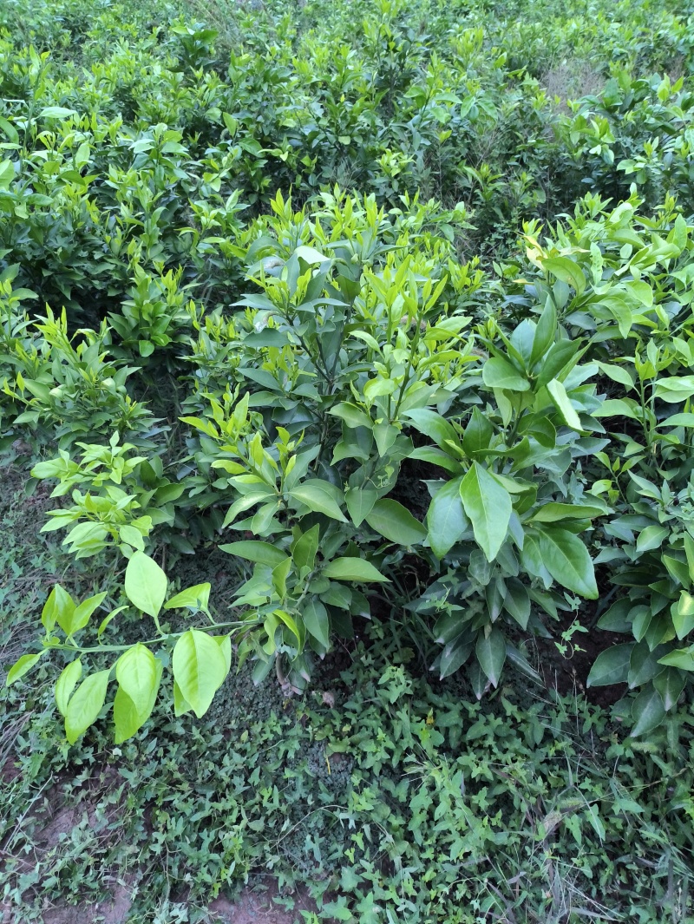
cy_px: 462
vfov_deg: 73.9
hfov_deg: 58.9
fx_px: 614
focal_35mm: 23
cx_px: 347
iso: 771
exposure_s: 1/25
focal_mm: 4.69
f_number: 1.79
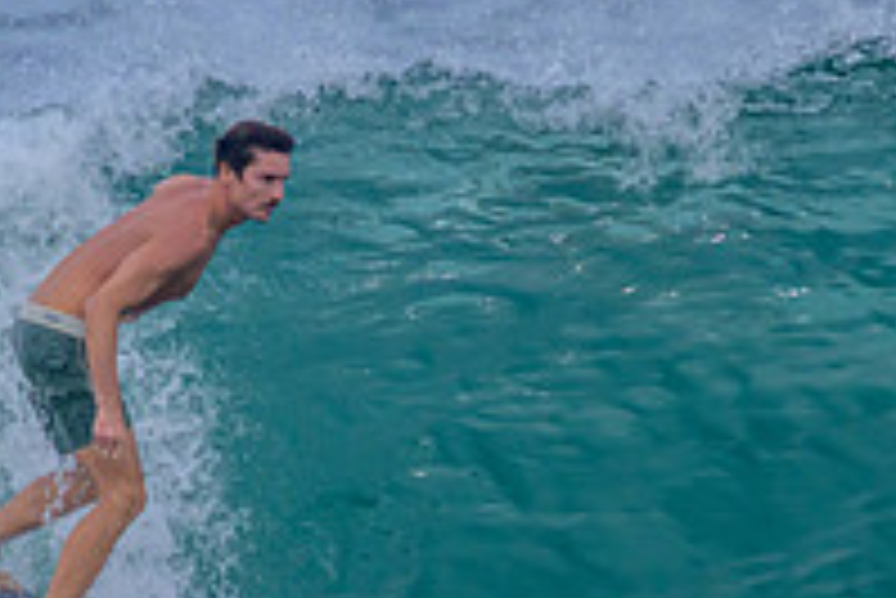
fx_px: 78181
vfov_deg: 0.4
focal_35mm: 3139
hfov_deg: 0.7
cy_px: 707
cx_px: 222
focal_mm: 800
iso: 1250
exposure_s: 1/2000
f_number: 11
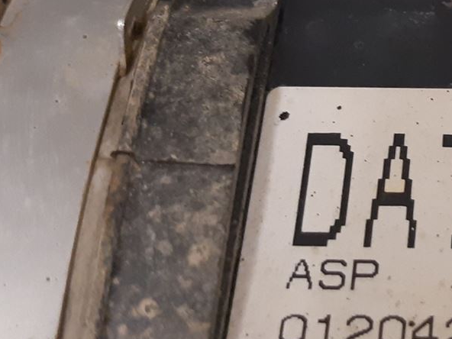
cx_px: 462
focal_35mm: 90
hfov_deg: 21.0
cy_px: 139
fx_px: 1175
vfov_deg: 16.4
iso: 200
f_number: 1.7
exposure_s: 1/33
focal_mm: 3.93
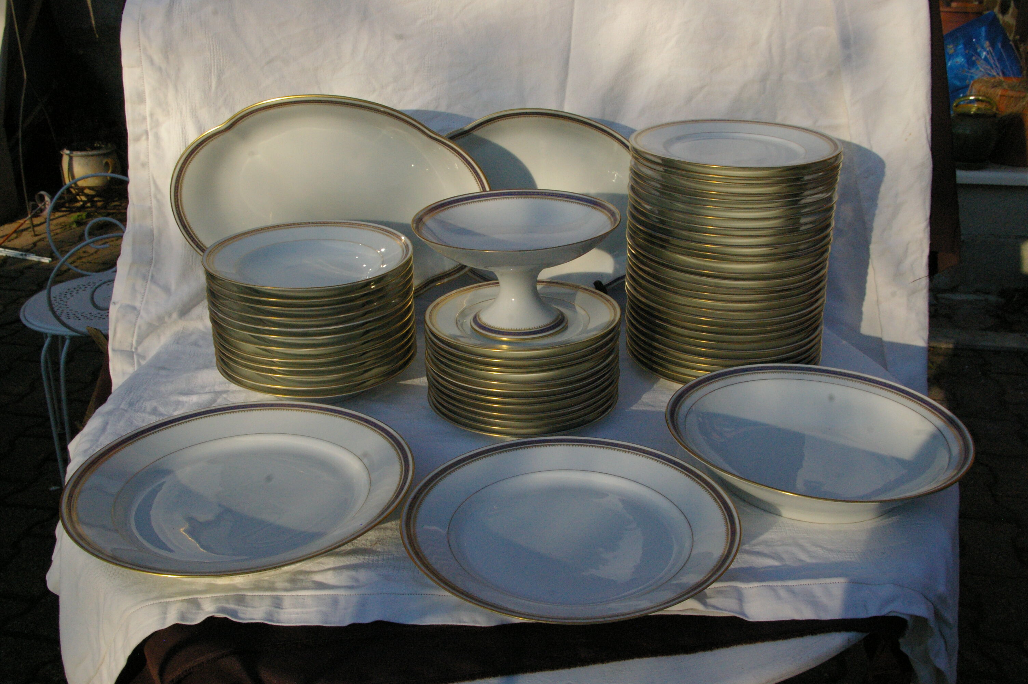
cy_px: 342
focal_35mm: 39
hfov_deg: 49.6
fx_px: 1113
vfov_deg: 34.1
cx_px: 514
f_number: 13
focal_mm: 26
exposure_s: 1/1000
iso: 1600
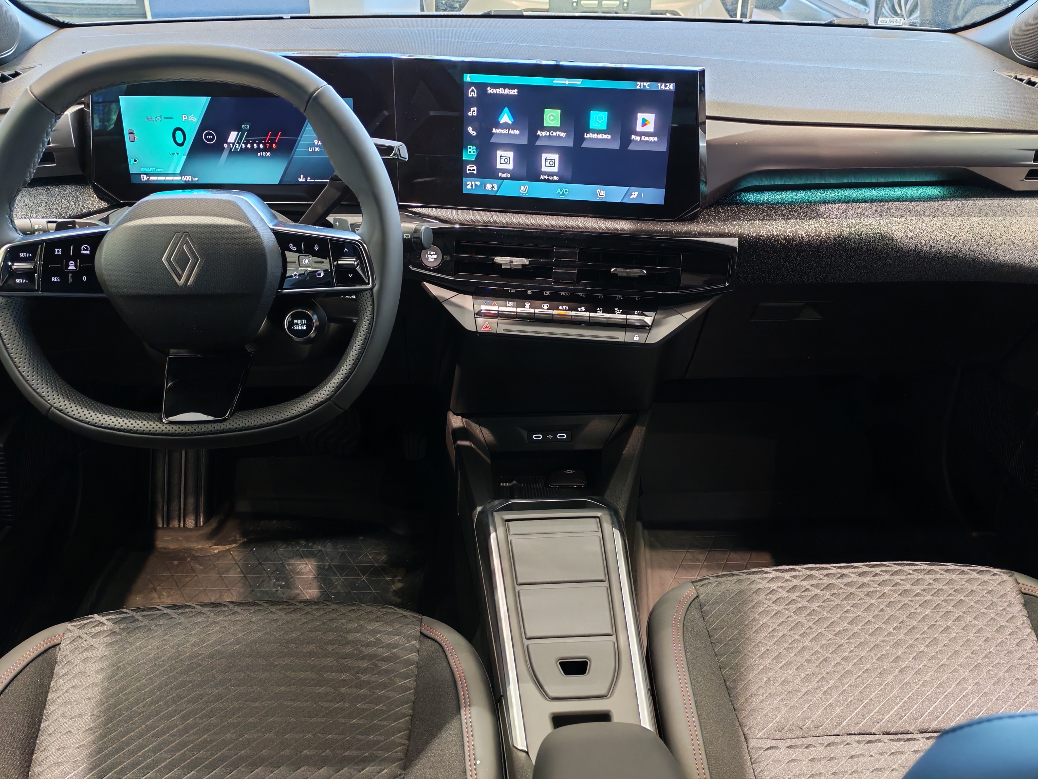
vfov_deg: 42.9
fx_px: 990
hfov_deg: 55.4
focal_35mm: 33
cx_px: 519
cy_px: 390
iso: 800
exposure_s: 1/50
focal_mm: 6.12
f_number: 1.9
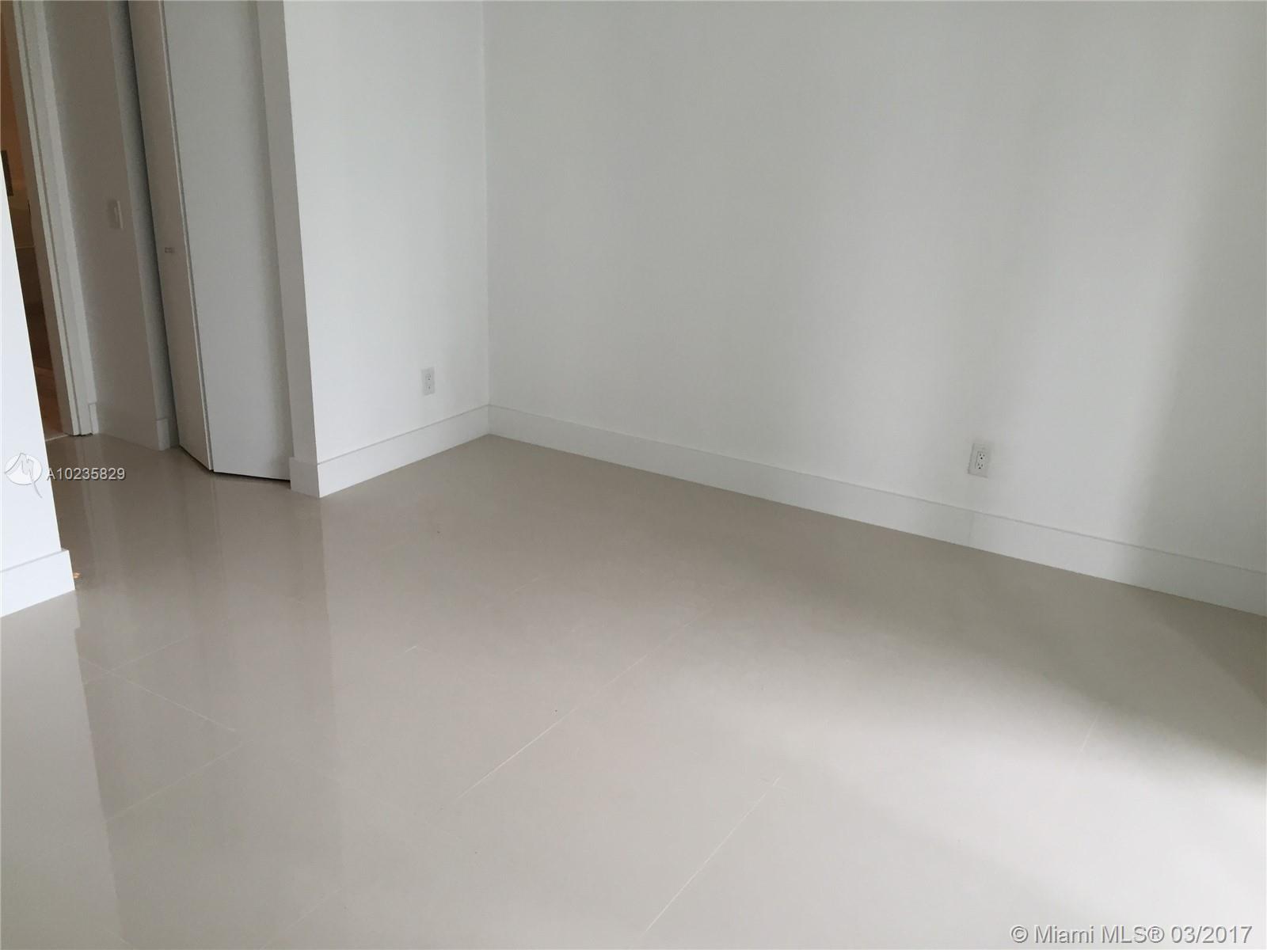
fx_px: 1061
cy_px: 475
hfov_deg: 61.7
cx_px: 634
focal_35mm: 29
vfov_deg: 48.2
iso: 40
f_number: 2.2
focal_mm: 4.15
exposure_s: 1/40
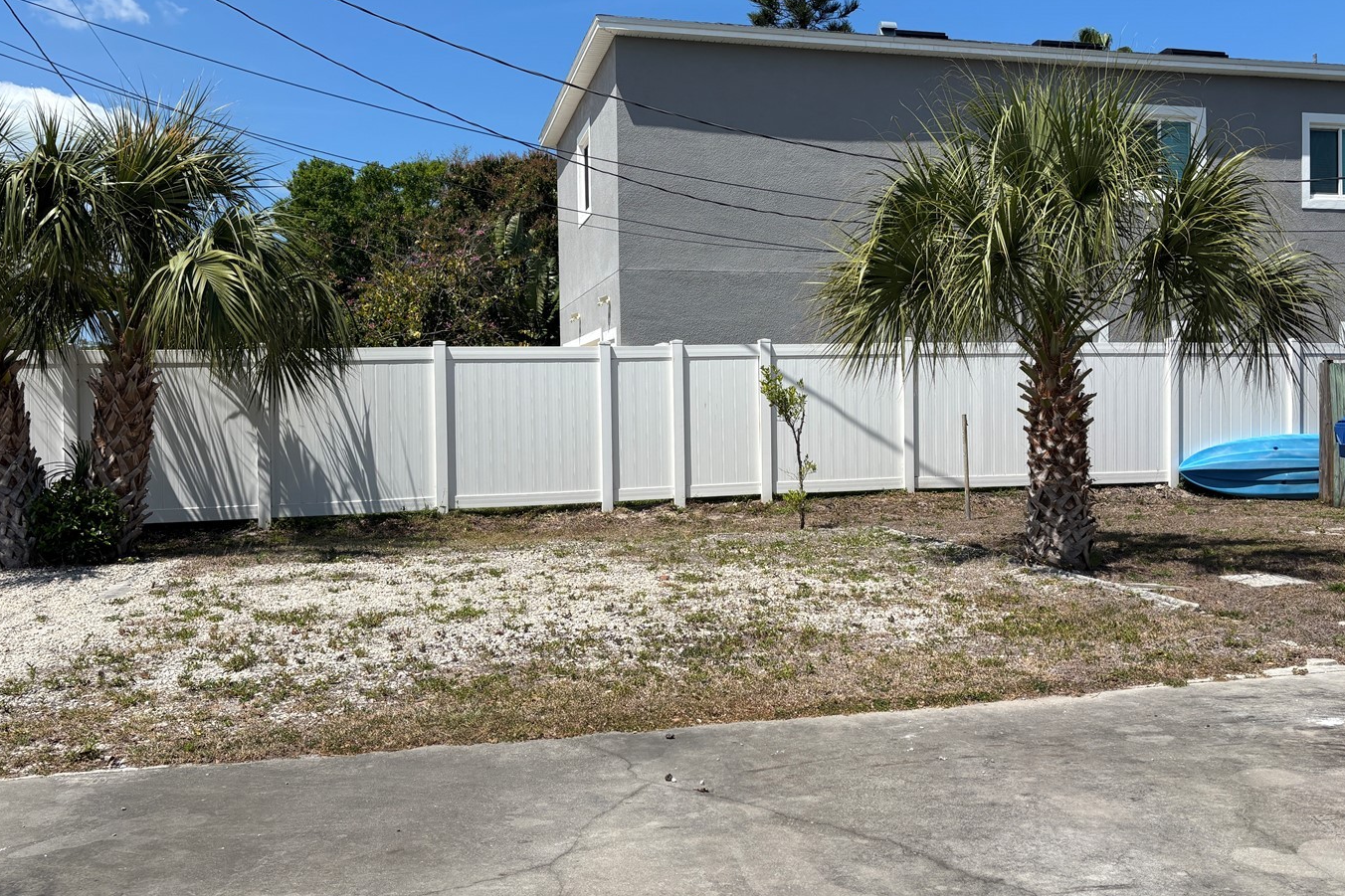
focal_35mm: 32
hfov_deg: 58.7
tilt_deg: -0.6
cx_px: 722
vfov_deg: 41.1
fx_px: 1195
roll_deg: +0.3
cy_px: 412
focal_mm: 5.96
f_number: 1.6
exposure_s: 1/4630
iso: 50
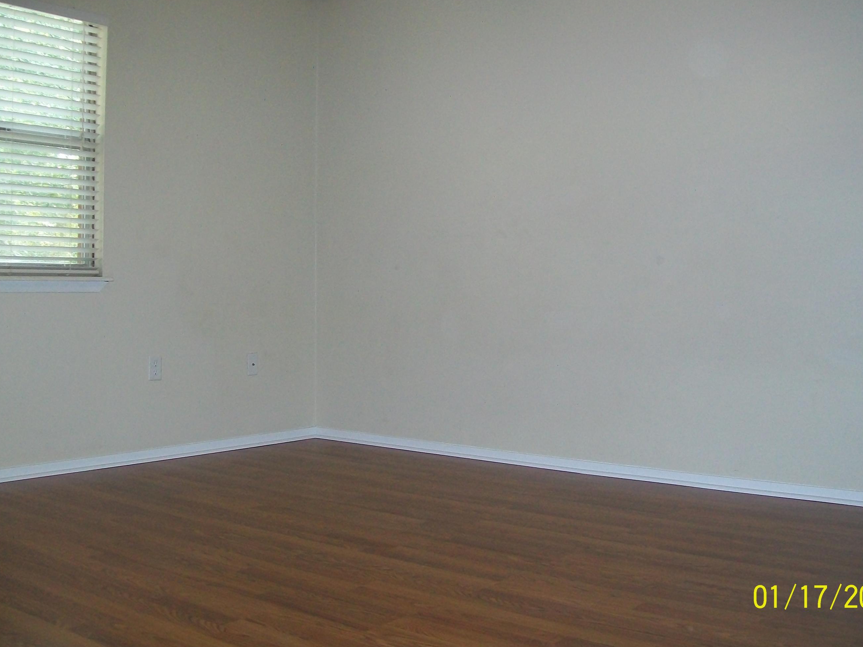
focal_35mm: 39
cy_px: 308
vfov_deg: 36.8
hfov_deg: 47.8
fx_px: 972
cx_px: 459
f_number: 2.7
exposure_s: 1/60
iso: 160
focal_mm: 6.1
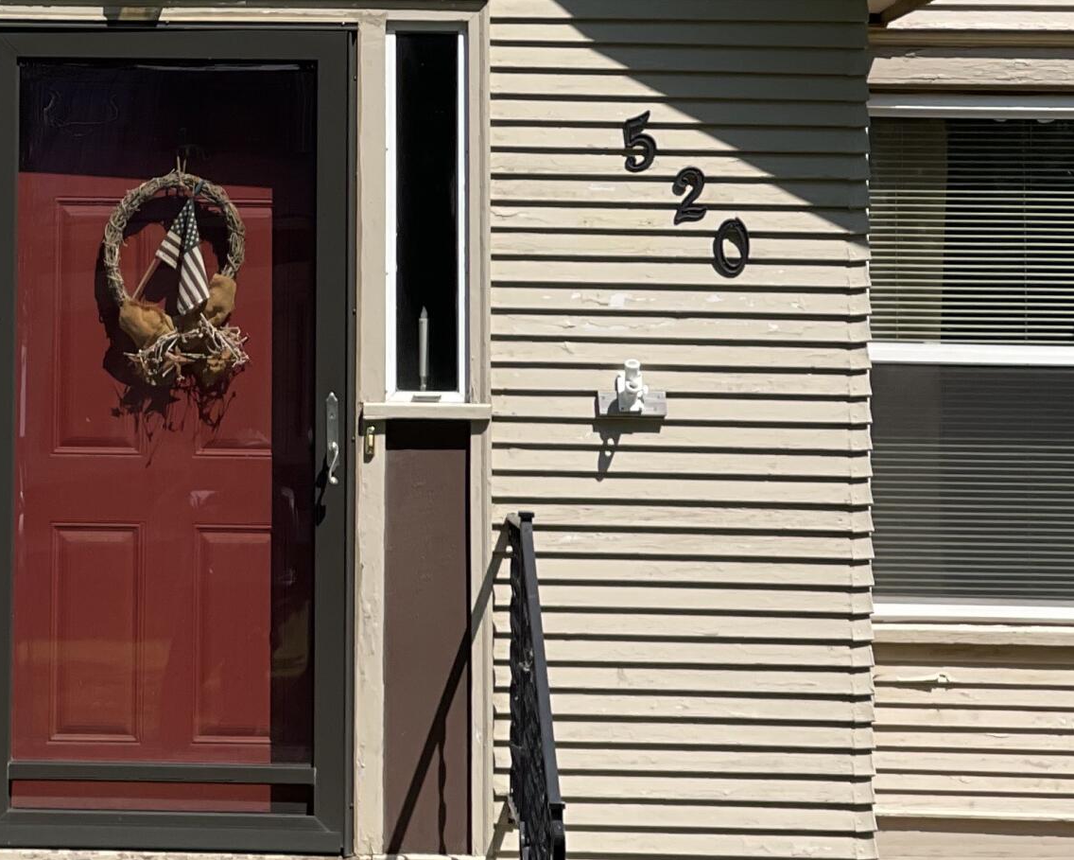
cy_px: 64
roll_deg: +0.6
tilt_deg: +4.9
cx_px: -16
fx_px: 5245
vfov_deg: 9.3
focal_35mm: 165
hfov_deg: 11.6
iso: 32
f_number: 2.2
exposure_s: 1/1357
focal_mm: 7.5
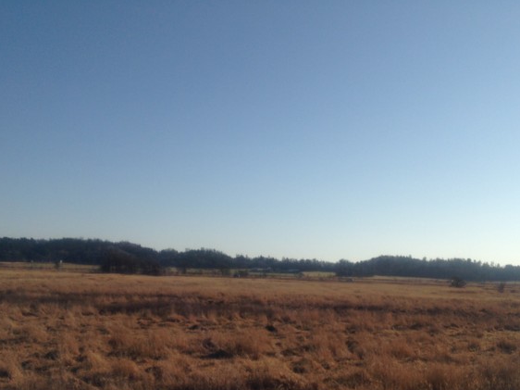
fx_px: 706
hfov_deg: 40.4
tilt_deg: +0.3
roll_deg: -1.6
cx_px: 289
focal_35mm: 47
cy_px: 276
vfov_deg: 30.5
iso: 50
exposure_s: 1/3012
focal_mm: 4.12
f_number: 2.4
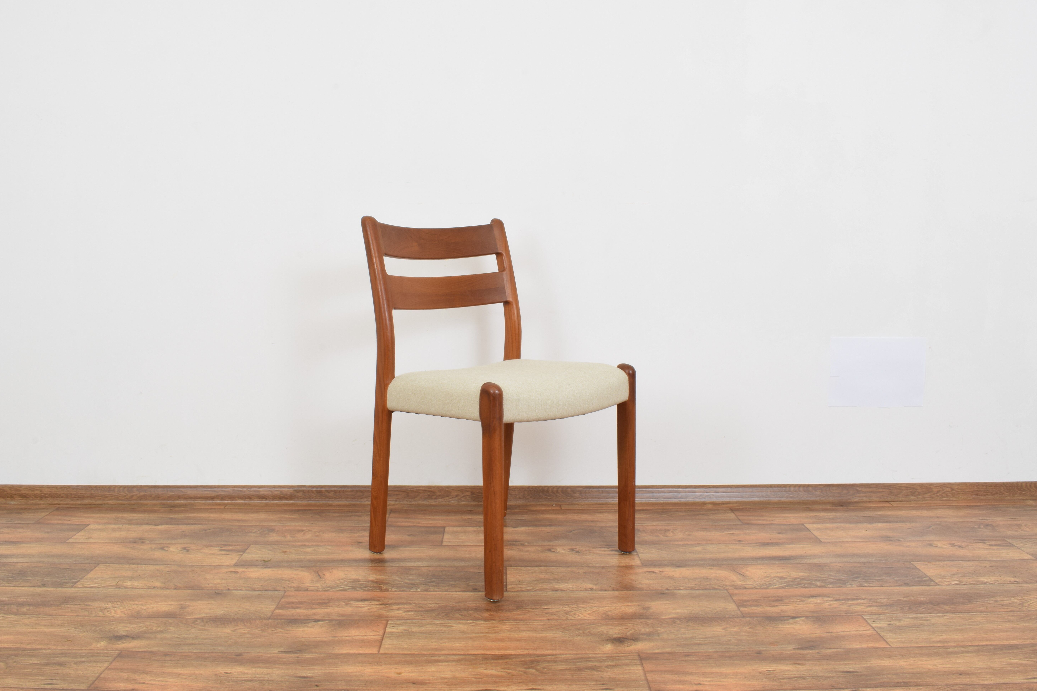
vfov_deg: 40.5
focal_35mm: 33
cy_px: 350
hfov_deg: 57.9
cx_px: 511
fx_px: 937
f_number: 25
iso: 100
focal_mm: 21
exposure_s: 4
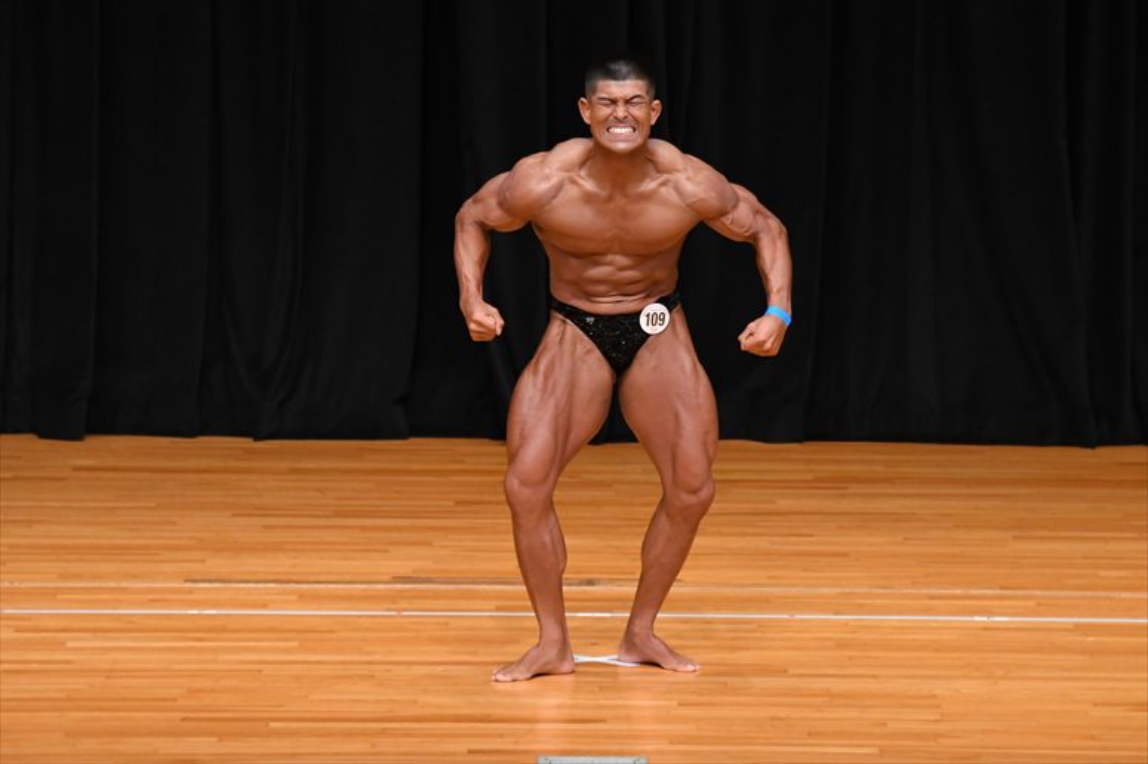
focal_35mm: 285
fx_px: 9084
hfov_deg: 7.2
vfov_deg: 4.8
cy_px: 382
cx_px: 574
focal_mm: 190
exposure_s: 1/400
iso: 3200
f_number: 5.6
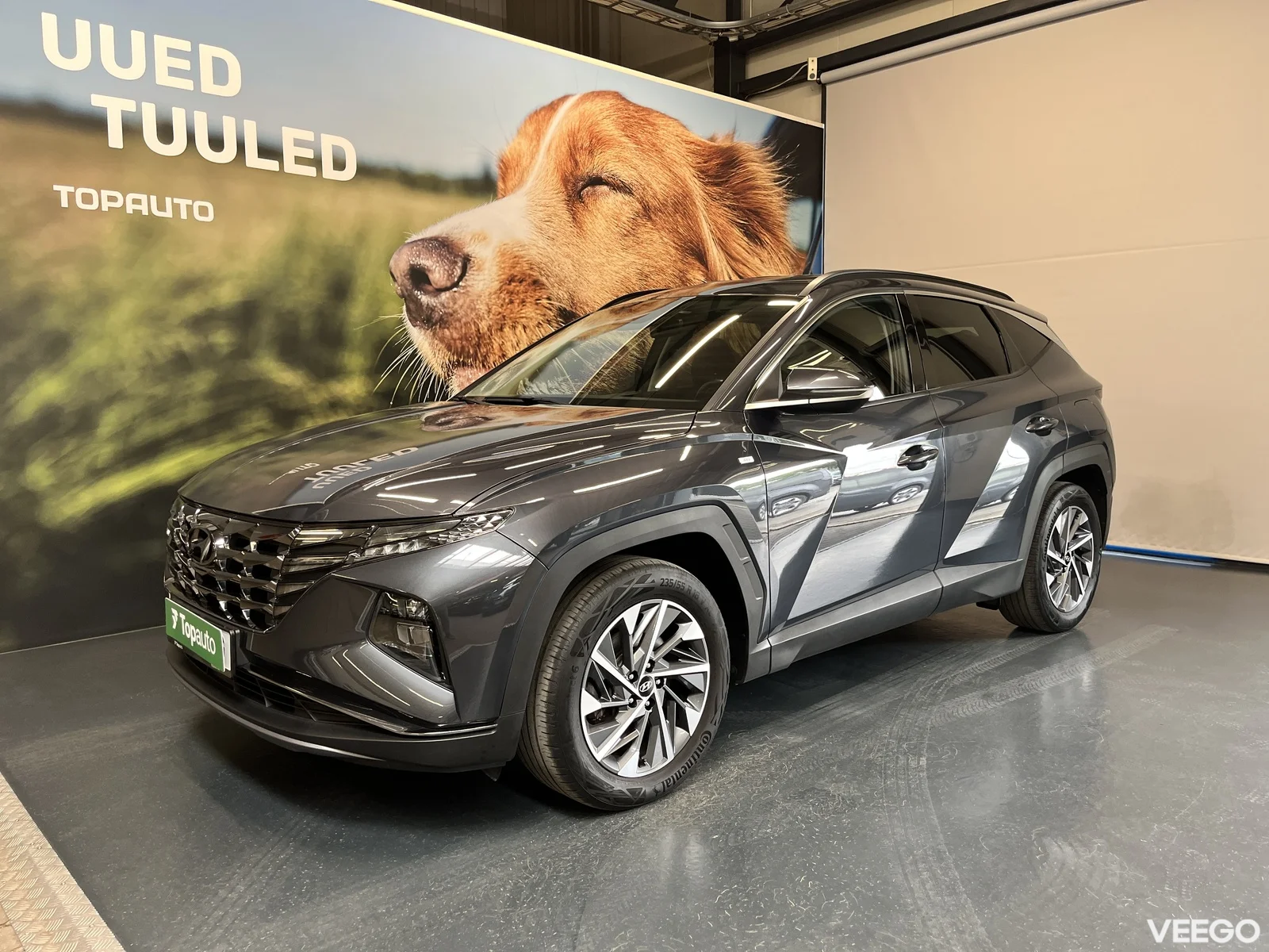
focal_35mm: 26
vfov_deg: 53.1
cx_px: 634
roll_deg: +1.2
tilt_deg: -5.7
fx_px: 953
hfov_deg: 67.3
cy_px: 476
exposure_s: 1/117
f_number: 1.6
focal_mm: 5.1
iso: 125
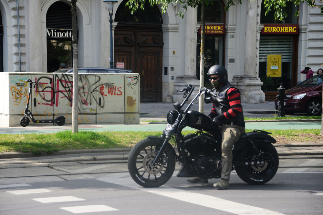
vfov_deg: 13.0
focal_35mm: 105
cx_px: 162
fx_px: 942
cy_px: 108
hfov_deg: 19.5
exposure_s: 1/400
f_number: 5.3
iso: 250
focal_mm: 105
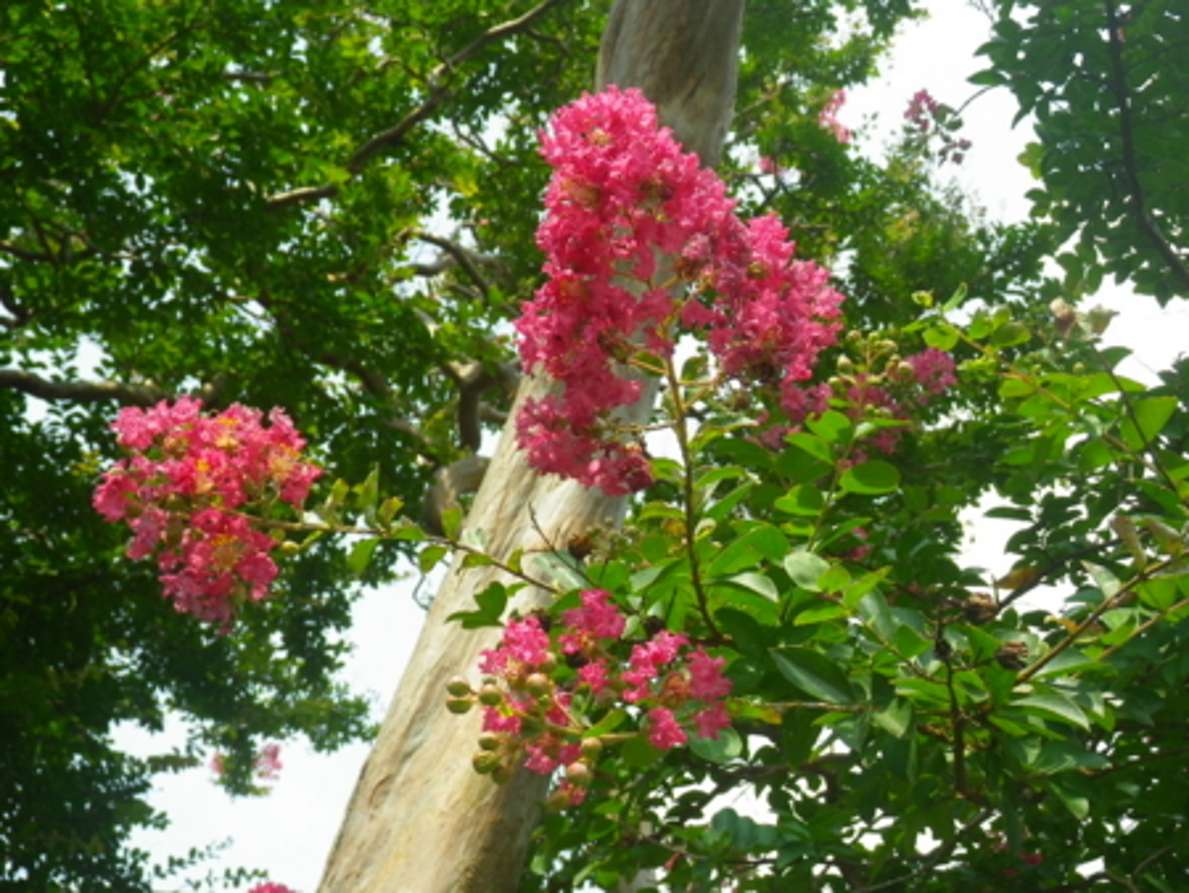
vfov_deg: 28.6
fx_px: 1753
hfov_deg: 37.5
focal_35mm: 51
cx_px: 594
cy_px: 446
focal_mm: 9.1
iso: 80
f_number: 5.3
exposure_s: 1/160
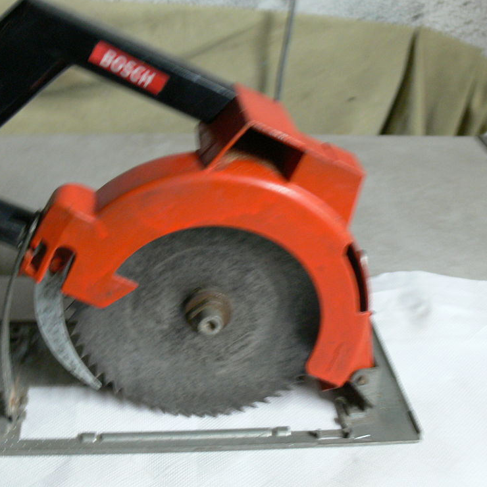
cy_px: 244
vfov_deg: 34.7
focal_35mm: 49
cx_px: 178
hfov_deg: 34.5
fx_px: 780
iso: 200
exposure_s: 1/6
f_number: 2.8
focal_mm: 8.5
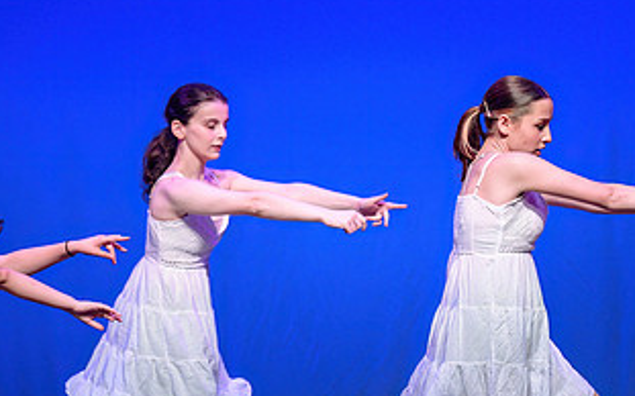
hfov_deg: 6.1
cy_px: 315
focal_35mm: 343
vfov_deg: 3.8
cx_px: 365
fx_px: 5933
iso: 1600
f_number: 2.8
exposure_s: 1/500
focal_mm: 145
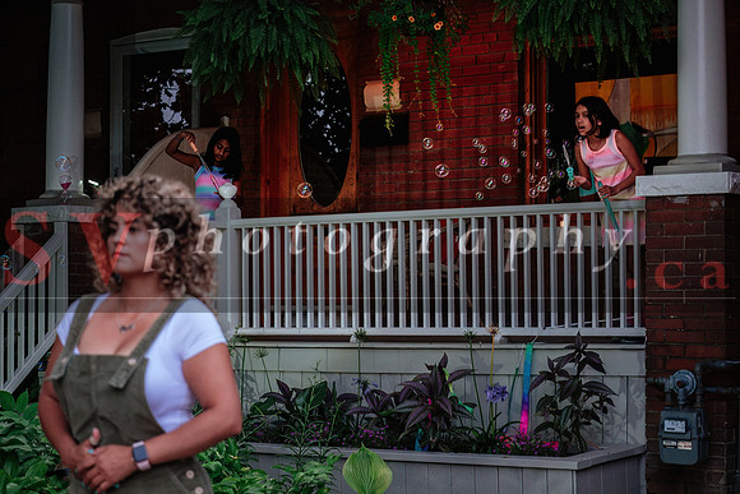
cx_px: 370
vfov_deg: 18.2
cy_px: 247
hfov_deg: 27.0
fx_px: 1542
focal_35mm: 75
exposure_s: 1/250
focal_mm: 50
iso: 1600
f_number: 2.8
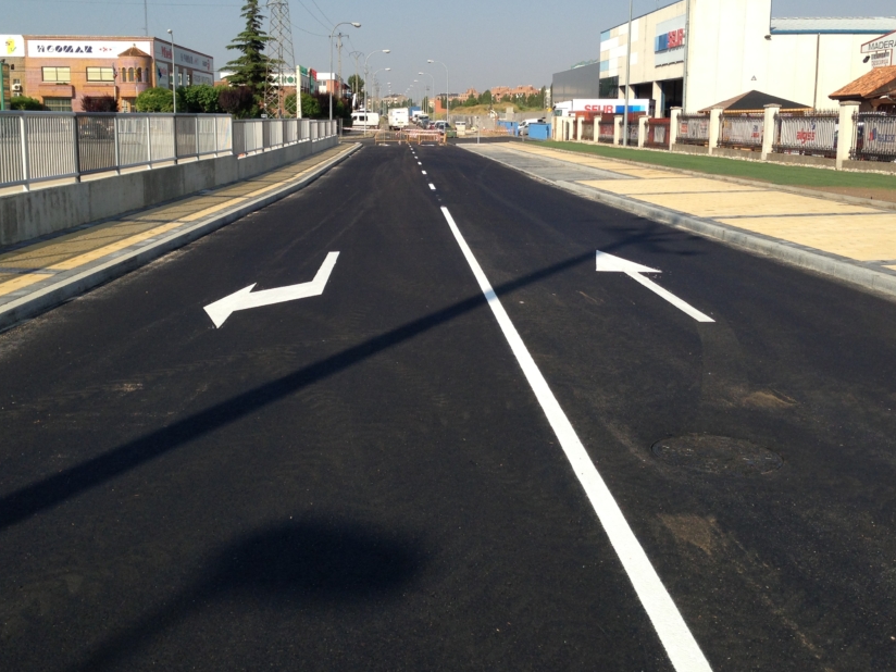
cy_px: 261
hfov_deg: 45.8
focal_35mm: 41
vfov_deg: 35.0
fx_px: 1061
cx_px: 445
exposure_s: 1/1391
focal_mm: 4.13
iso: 50
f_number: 2.4
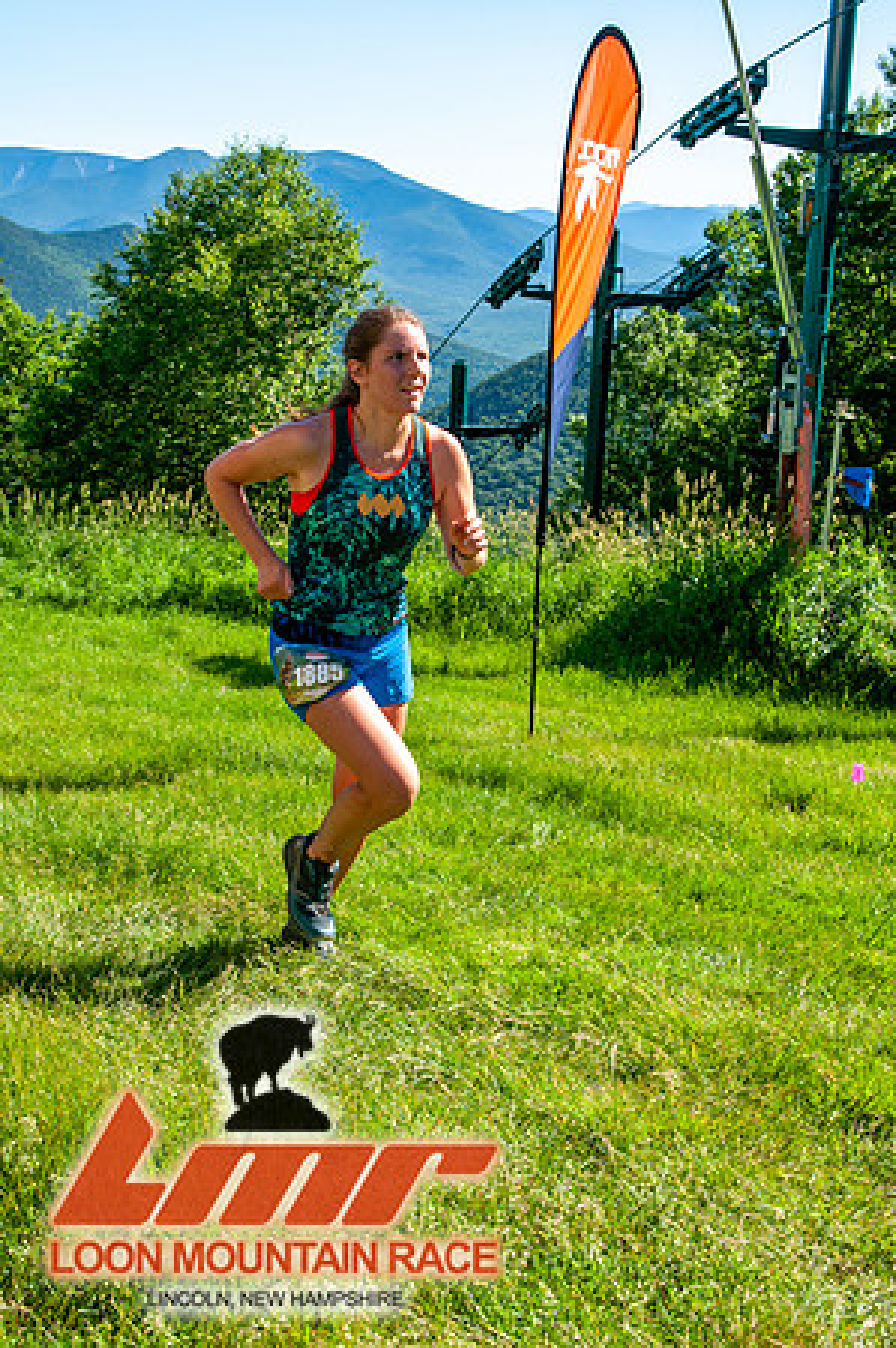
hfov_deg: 26.4
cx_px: 448
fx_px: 1908
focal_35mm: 51
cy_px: 674
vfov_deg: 38.9
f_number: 8
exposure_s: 1/400
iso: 200
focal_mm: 34
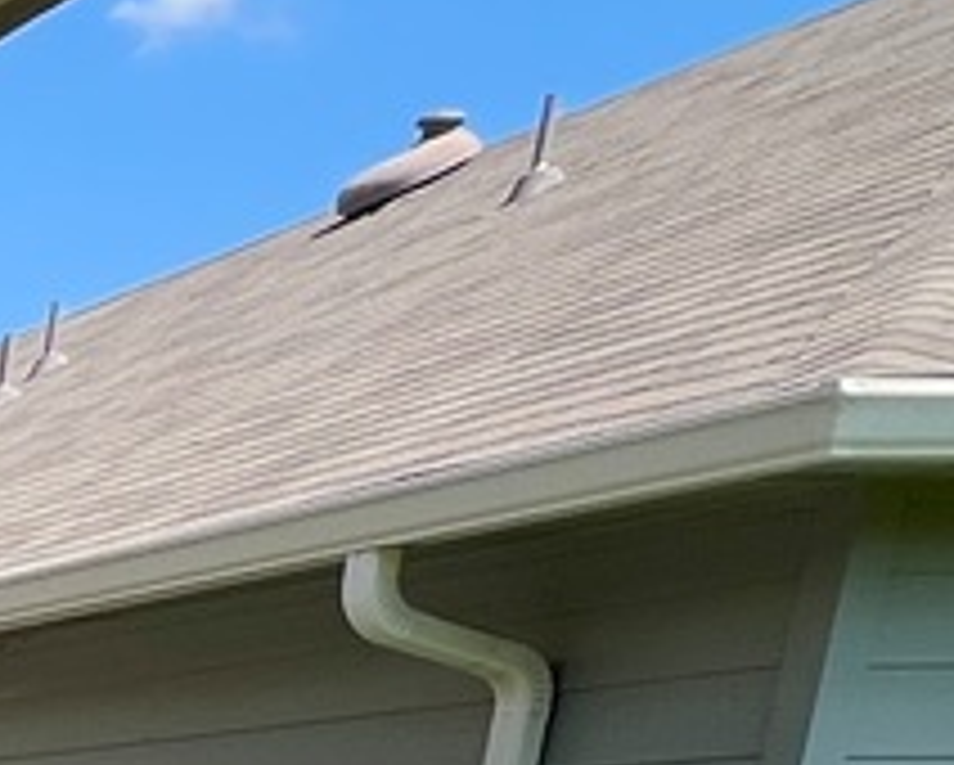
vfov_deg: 13.8
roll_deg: -0.1
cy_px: 1732
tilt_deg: -18.3
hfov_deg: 14.5
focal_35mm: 86
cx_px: -1341
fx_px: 2430
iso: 32
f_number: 1.8
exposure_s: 1/652
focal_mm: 1.57
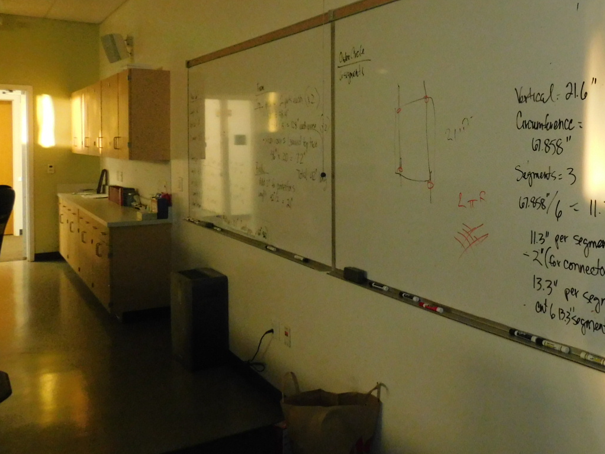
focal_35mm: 36
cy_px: 164
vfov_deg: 39.3
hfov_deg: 48.8
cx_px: 472
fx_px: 629
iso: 800
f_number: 3
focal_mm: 4
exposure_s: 1/30
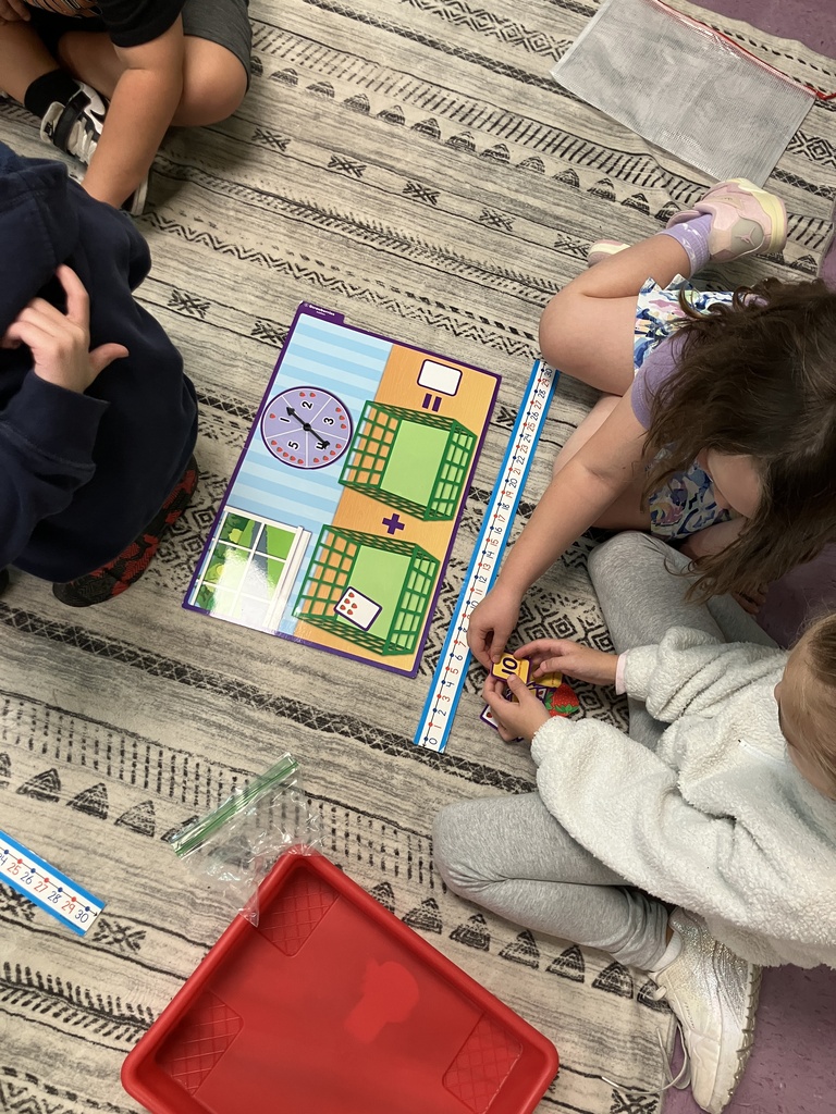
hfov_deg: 49.7
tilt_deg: -69.0
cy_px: 557
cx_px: 418
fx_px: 902
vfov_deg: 63.4
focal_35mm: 28
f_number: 1.8
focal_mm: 3.99
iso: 125
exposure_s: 1/60
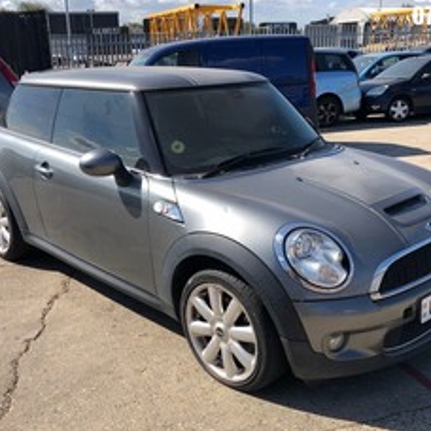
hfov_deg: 43.9
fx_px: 535
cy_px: 227
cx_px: 217
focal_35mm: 38
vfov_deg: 43.8
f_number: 1.8
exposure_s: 1/1263
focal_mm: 4
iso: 20
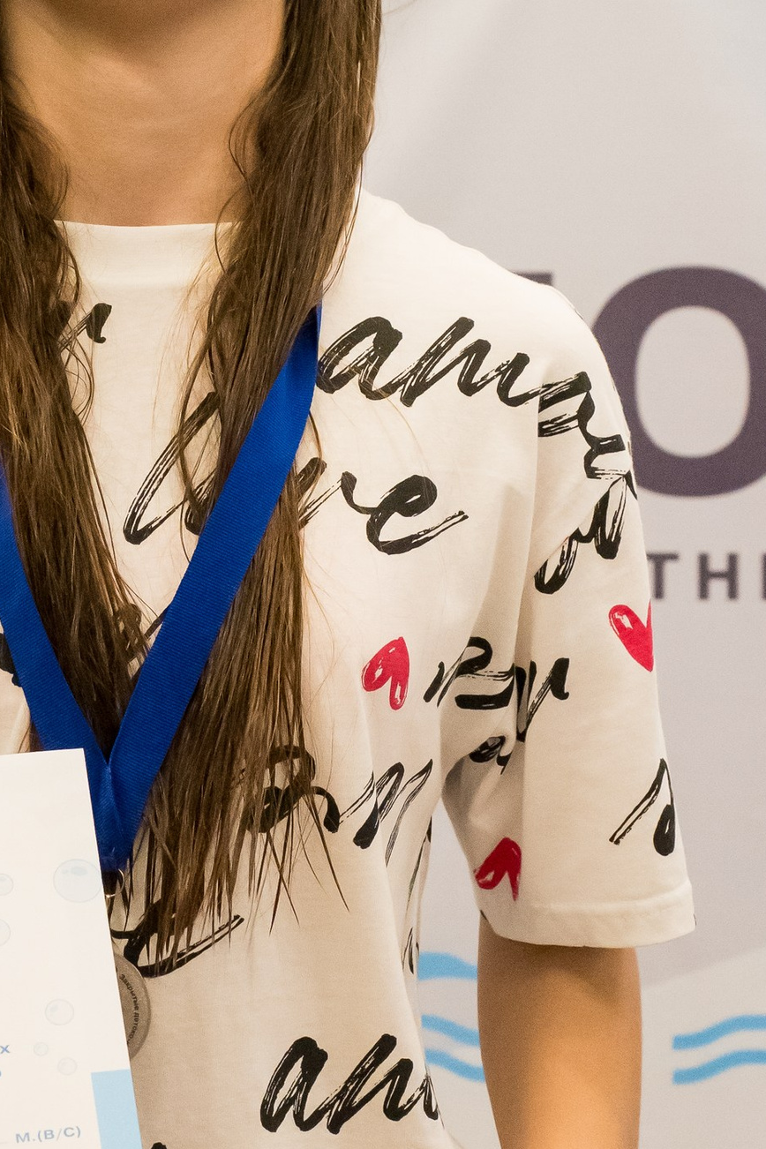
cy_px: 515
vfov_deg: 8.8
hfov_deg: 5.9
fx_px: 7436
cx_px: 53
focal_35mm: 233
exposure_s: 1/500
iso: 6400
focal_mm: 79
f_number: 6.3
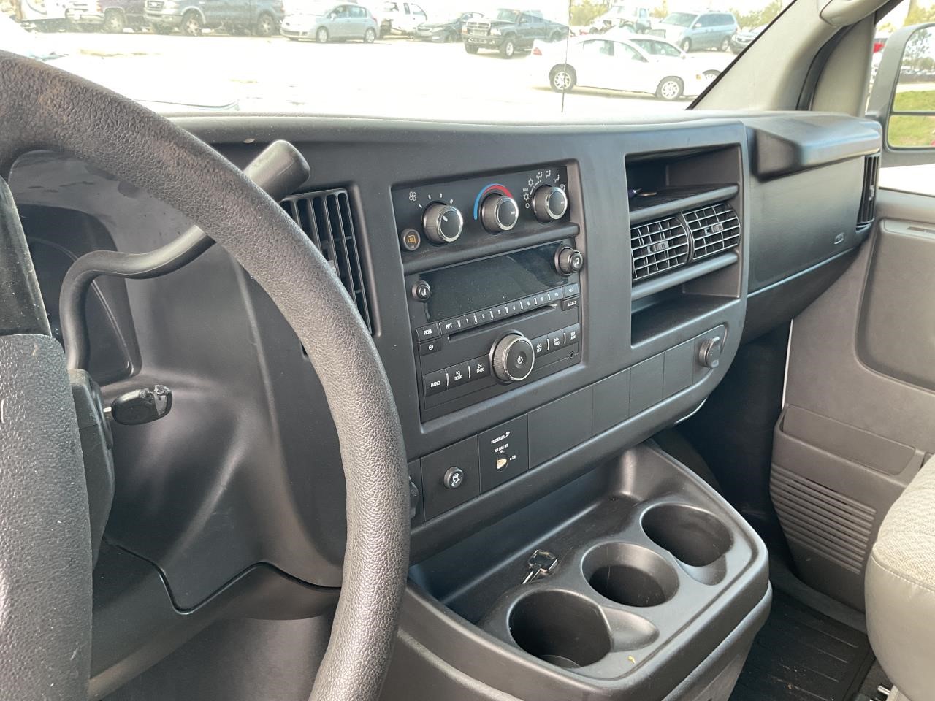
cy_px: 350
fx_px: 783
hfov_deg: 61.7
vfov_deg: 48.2
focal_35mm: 29
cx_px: 468
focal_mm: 3
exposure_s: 1/120
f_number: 1.8
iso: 64
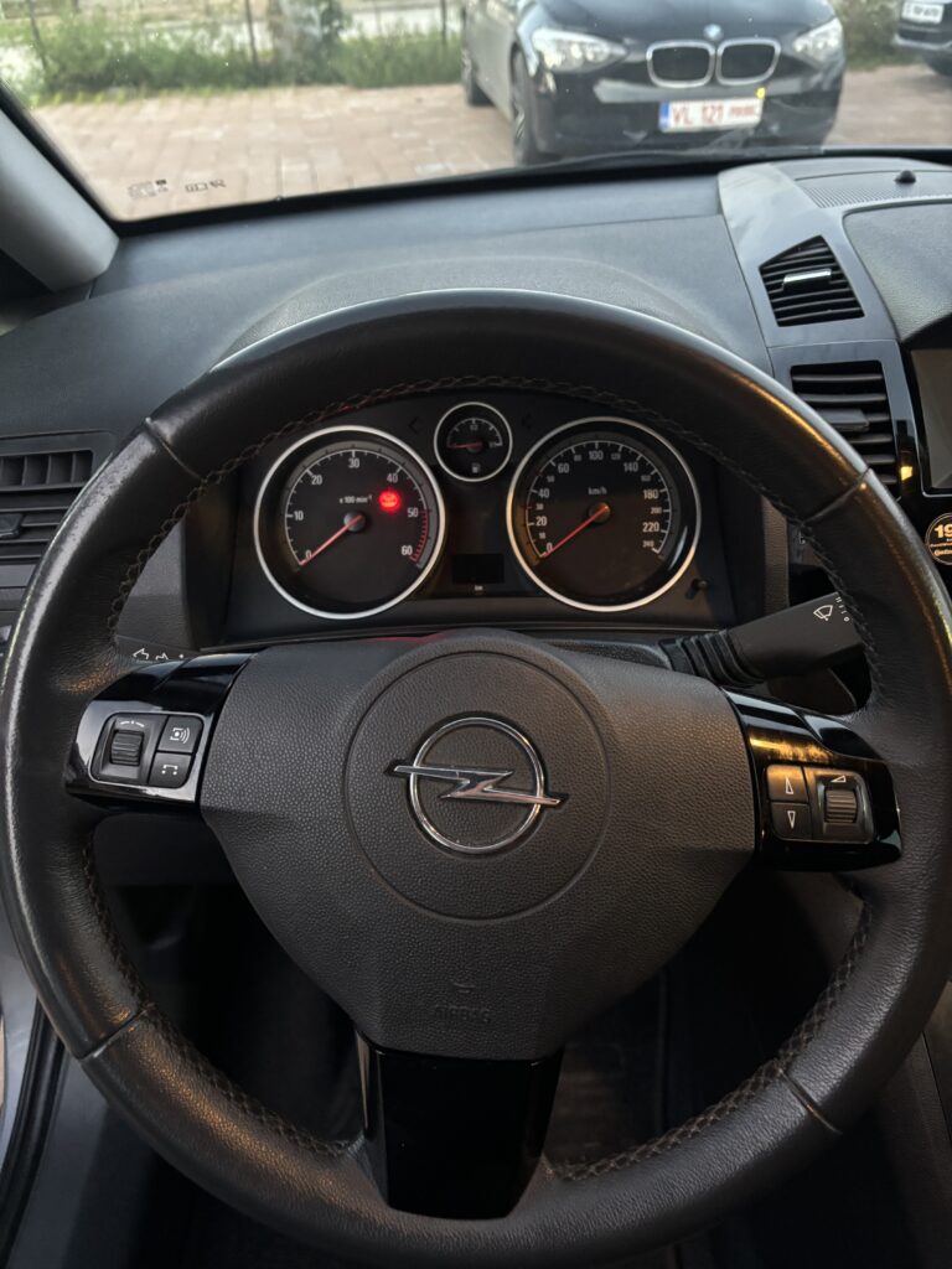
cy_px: 634
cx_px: 476
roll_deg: +1.3
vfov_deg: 67.3
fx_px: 953
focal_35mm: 26
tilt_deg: -36.6
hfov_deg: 53.1
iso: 640
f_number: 1.6
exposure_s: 1/25
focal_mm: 5.96
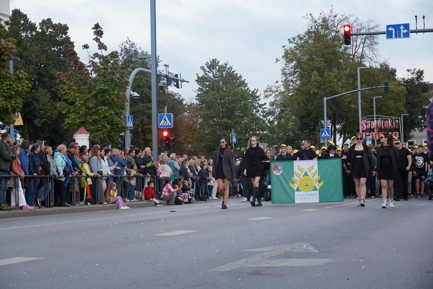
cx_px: 216
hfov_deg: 27.0
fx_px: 902
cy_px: 144
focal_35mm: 75
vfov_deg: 18.2
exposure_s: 1/160
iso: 800
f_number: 5
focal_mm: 50
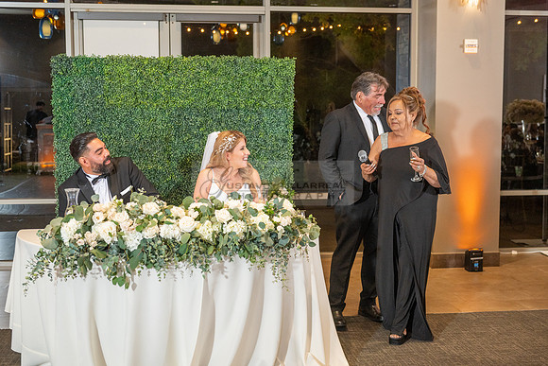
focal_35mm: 48
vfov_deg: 28.1
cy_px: 183
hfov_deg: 41.1
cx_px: 274
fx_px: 731
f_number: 3.5
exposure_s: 1/160
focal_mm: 48
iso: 800
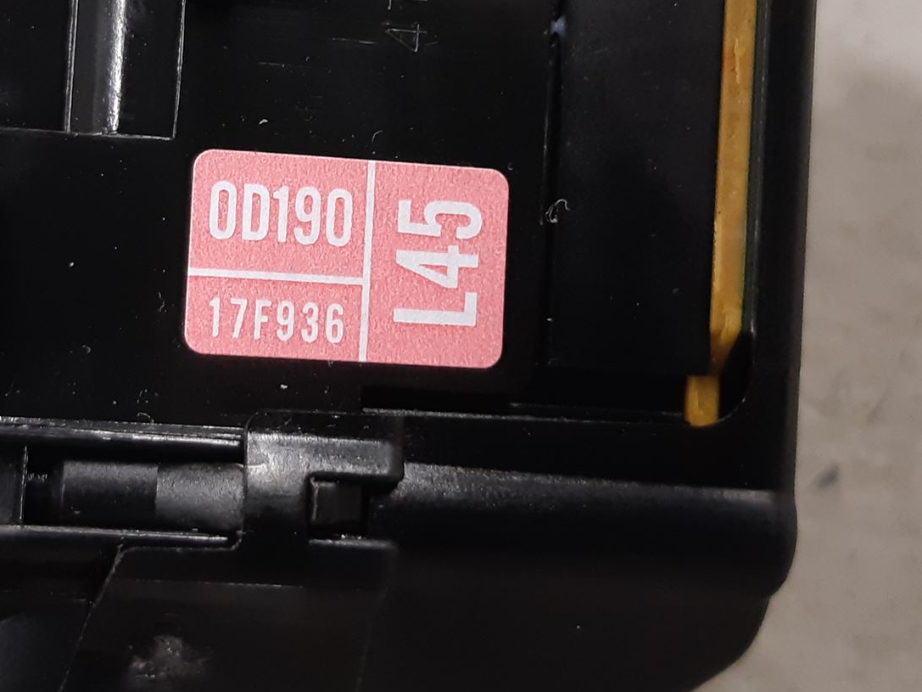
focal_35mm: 49
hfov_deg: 38.6
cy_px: 205
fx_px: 1305
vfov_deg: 29.4
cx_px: 325
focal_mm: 3.93
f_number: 1.7
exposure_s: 1/50
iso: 160
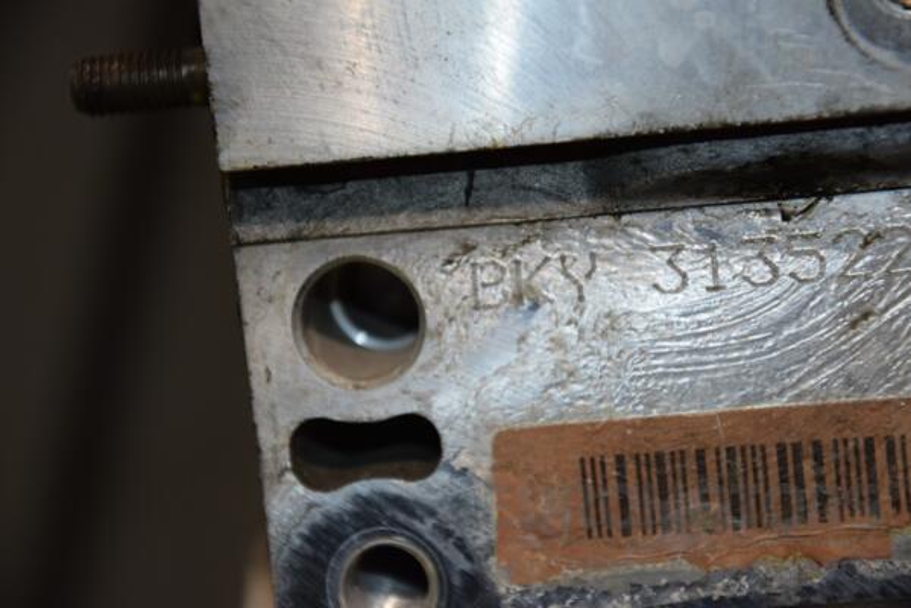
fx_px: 3985
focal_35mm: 158
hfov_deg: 13.0
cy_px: 304
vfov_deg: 8.7
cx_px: 456
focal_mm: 105
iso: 800
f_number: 5.6
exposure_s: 1/60
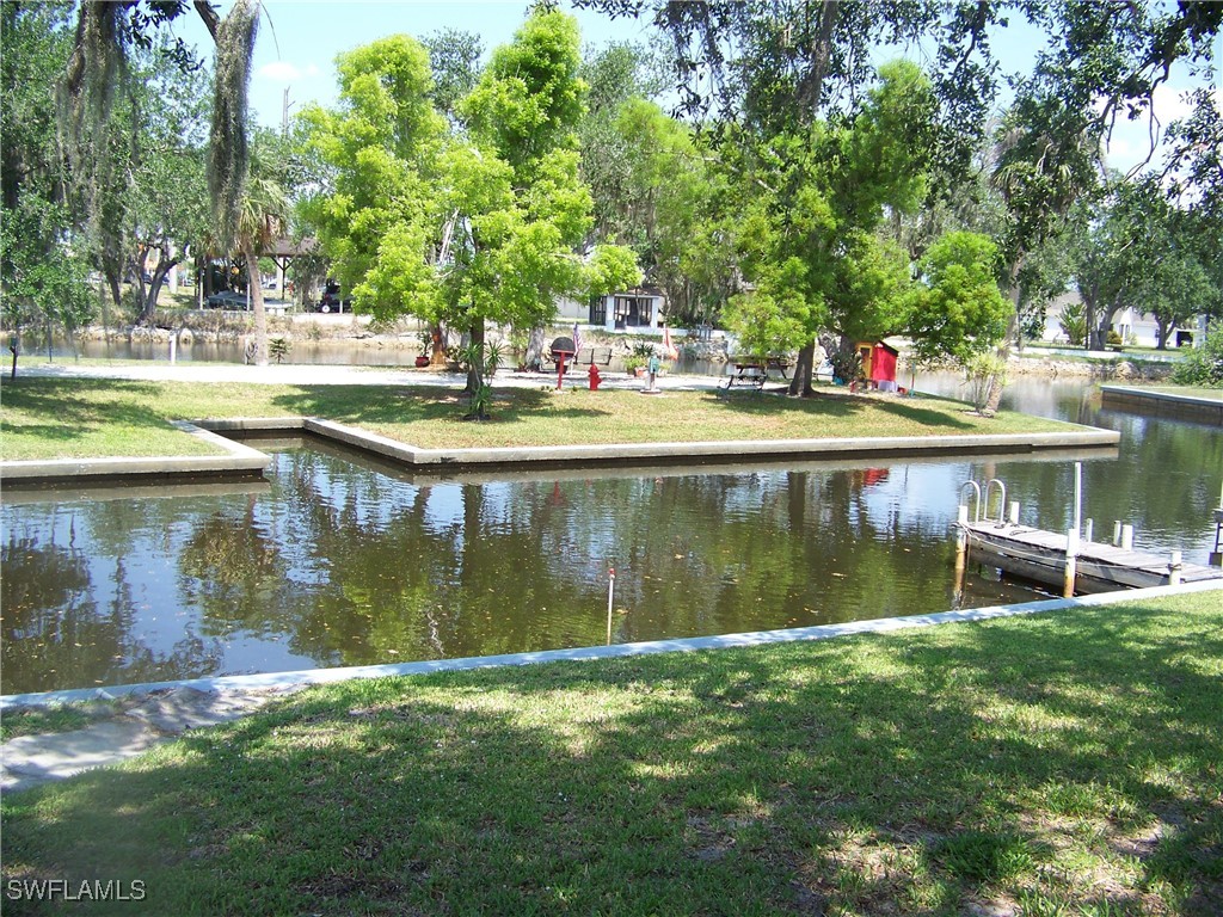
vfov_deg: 39.7
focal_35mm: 36
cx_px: 612
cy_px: 458
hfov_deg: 51.4
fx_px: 1272
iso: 64
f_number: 2.8
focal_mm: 5.85
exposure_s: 1/320
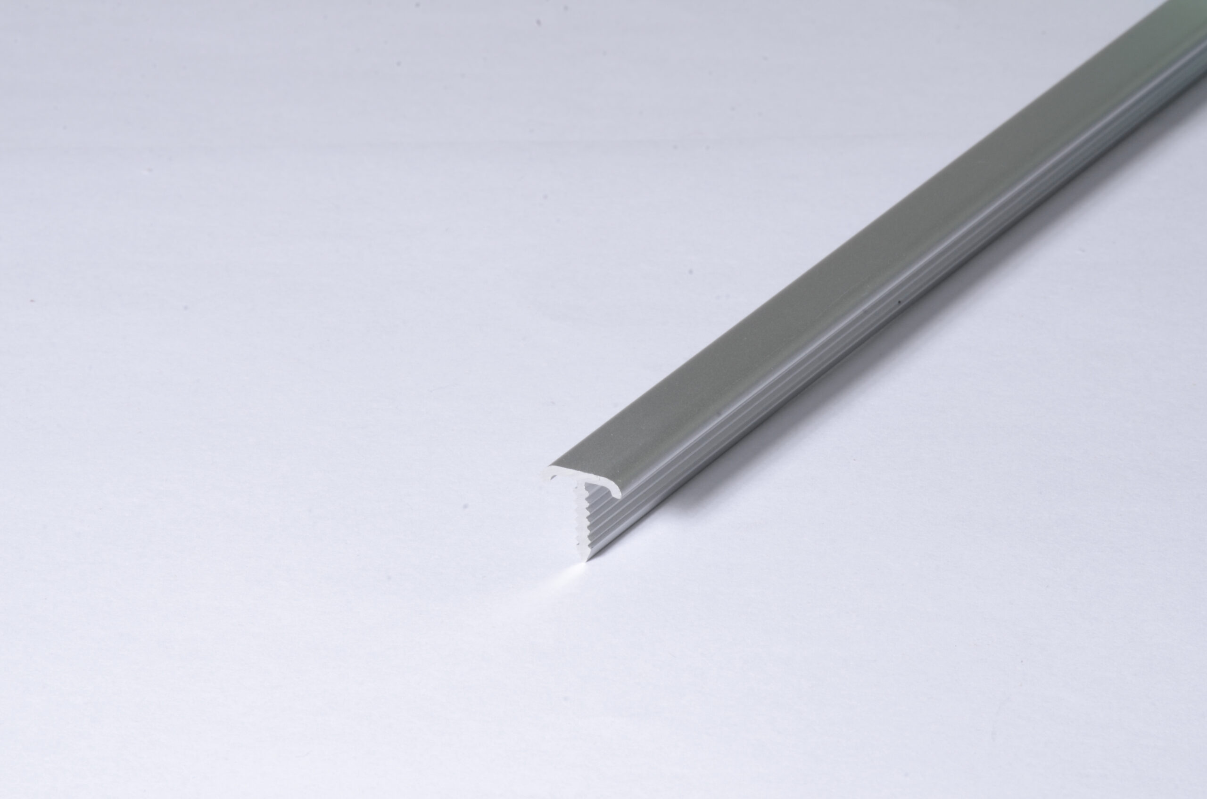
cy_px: 400
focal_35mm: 210
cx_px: 604
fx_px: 7027
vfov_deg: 6.5
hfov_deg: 9.8
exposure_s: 1/10
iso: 200
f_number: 29
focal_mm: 140
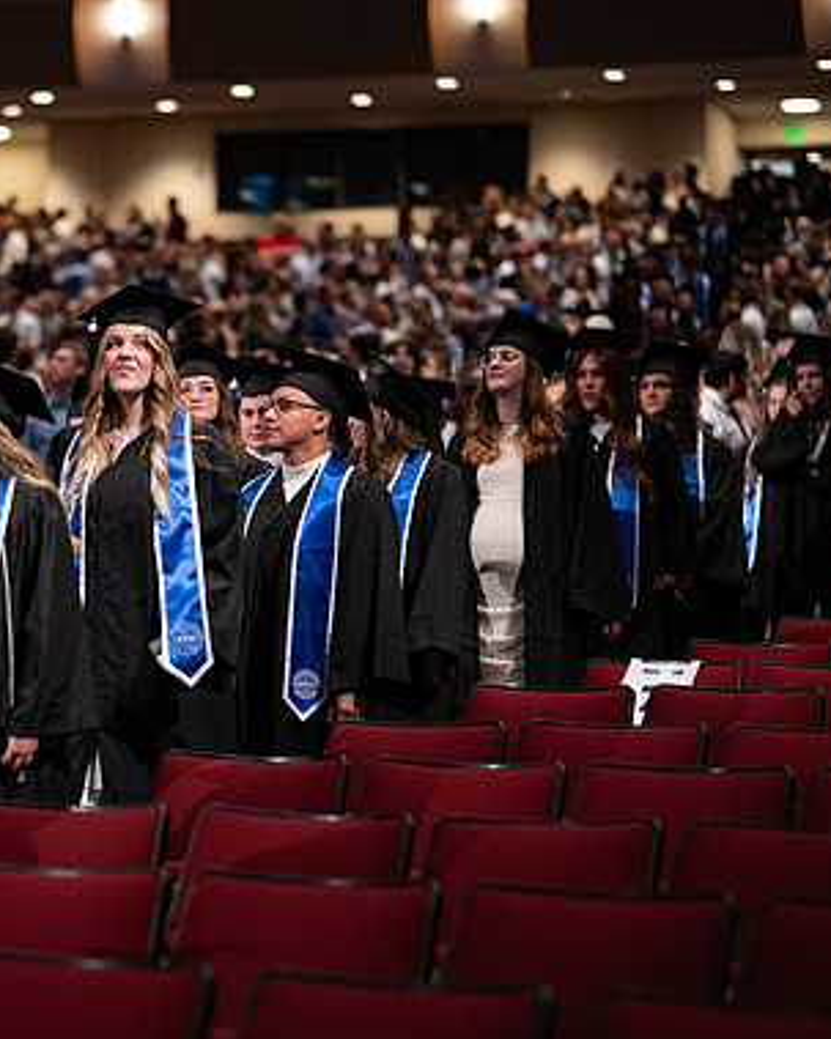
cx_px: 88
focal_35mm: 122
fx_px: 3752
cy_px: 526
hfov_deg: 12.5
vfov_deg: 15.8
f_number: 1.8
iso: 1250
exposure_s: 1/200
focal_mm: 85
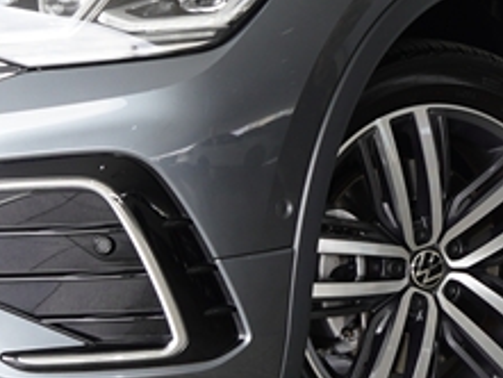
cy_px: -60
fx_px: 3594
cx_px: 362
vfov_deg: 6.0
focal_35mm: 247
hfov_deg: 8.0
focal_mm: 37
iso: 100
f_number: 4
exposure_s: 1/60
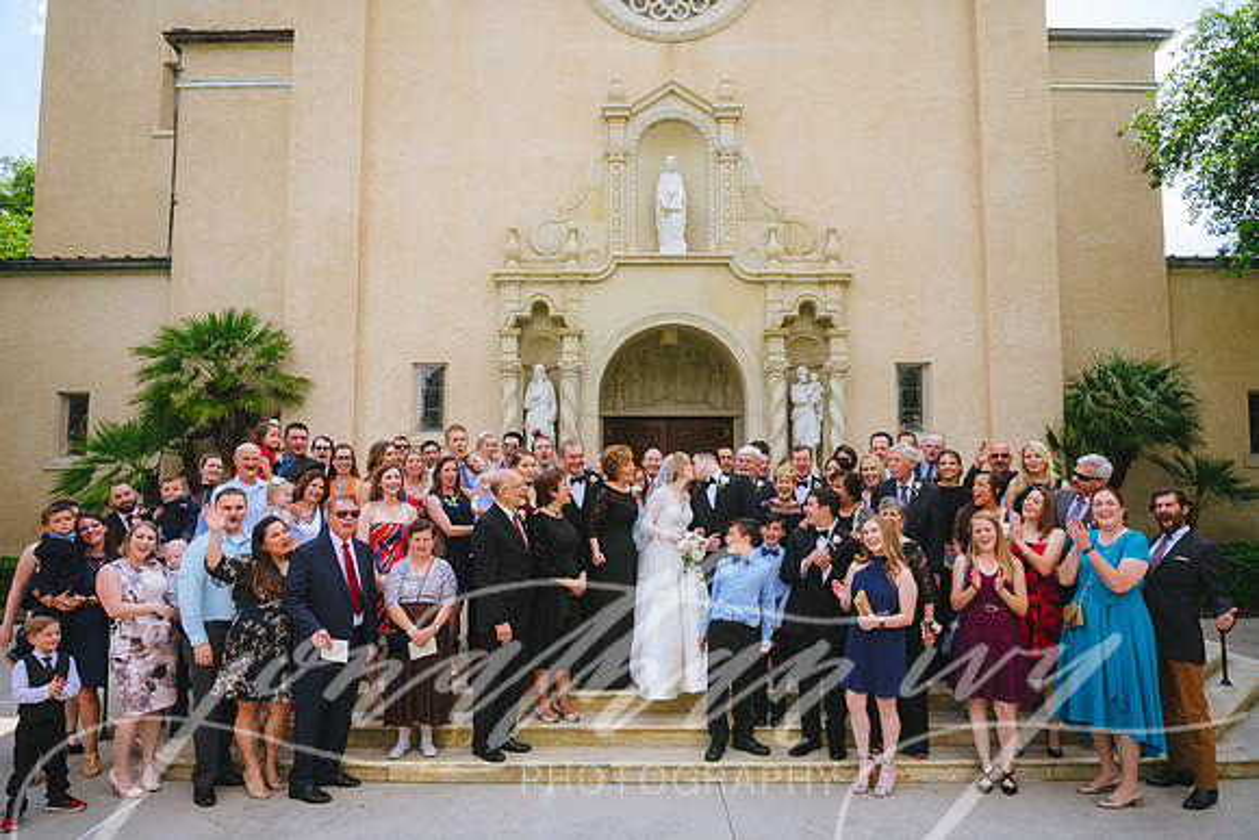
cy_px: 420
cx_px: 630
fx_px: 839
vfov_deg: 53.2
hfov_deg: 73.7
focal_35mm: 24
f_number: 2.8
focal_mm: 24
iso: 400
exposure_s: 1/1600
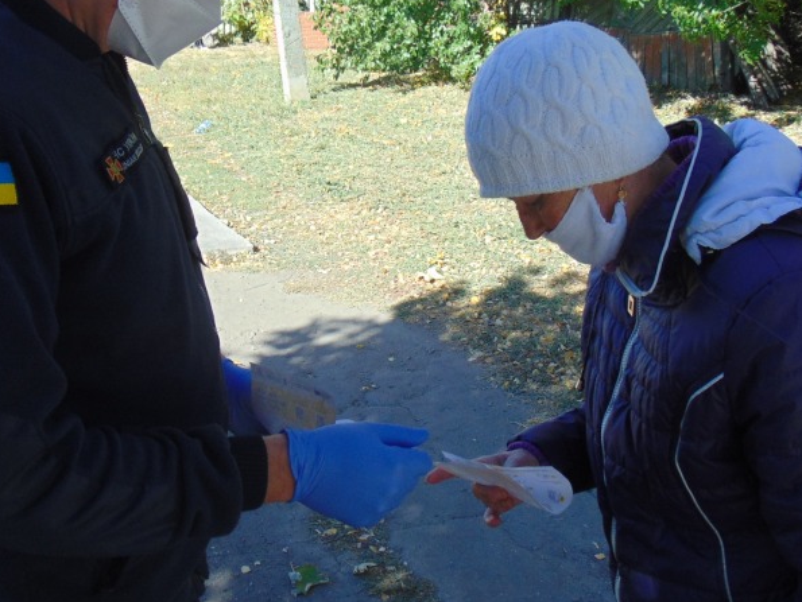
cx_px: 336
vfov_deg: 33.5
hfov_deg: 43.7
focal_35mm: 43
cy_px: 240
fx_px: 997
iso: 80
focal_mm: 4.5
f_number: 3
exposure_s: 1/500
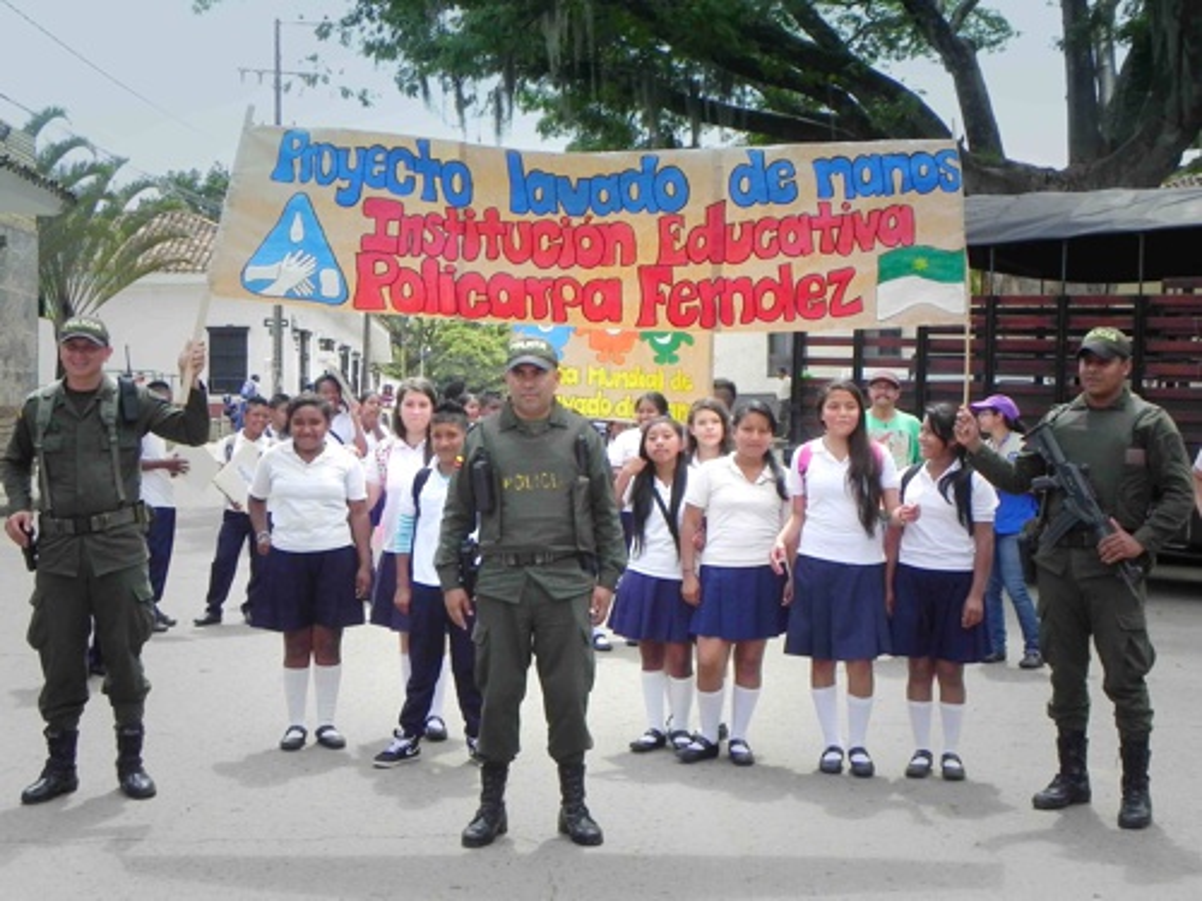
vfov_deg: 28.0
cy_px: 450
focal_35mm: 52
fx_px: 1806
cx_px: 601
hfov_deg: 36.8
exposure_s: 1/287
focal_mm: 9.2
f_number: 5.6
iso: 160
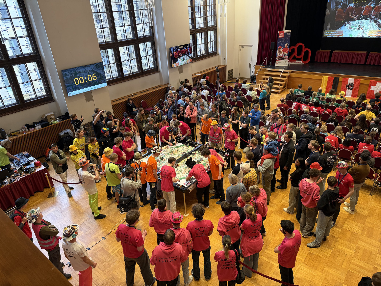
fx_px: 264
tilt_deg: -26.6
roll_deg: +3.8
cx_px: 190
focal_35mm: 24
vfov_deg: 56.8
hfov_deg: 71.6
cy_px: 143
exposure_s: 1/60
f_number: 1.78
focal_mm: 6.76
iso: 200
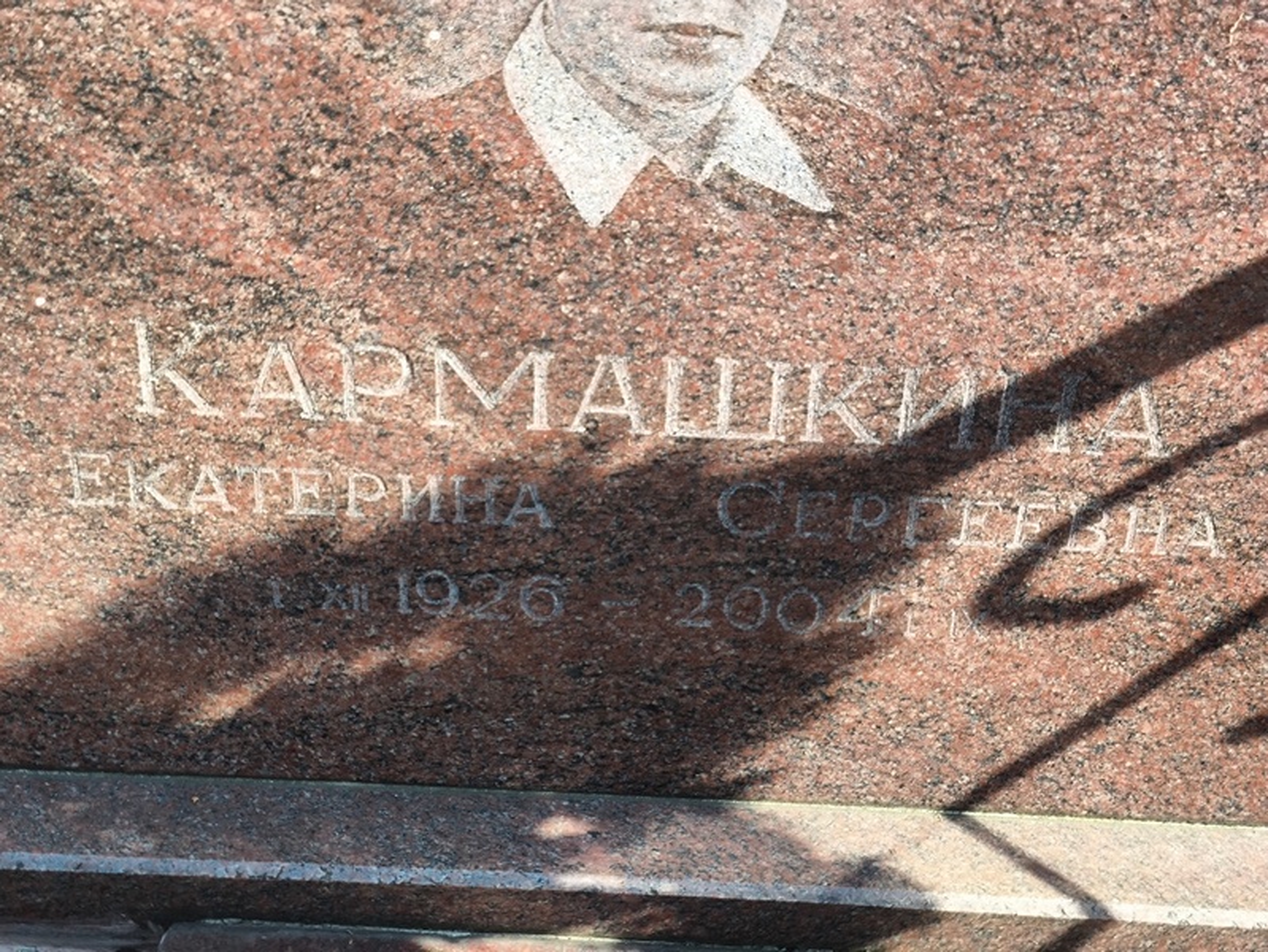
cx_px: 634
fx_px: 1832
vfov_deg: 29.1
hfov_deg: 38.2
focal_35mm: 50
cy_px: 476
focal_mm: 4.71
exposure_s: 1/235
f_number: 1.7
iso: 50
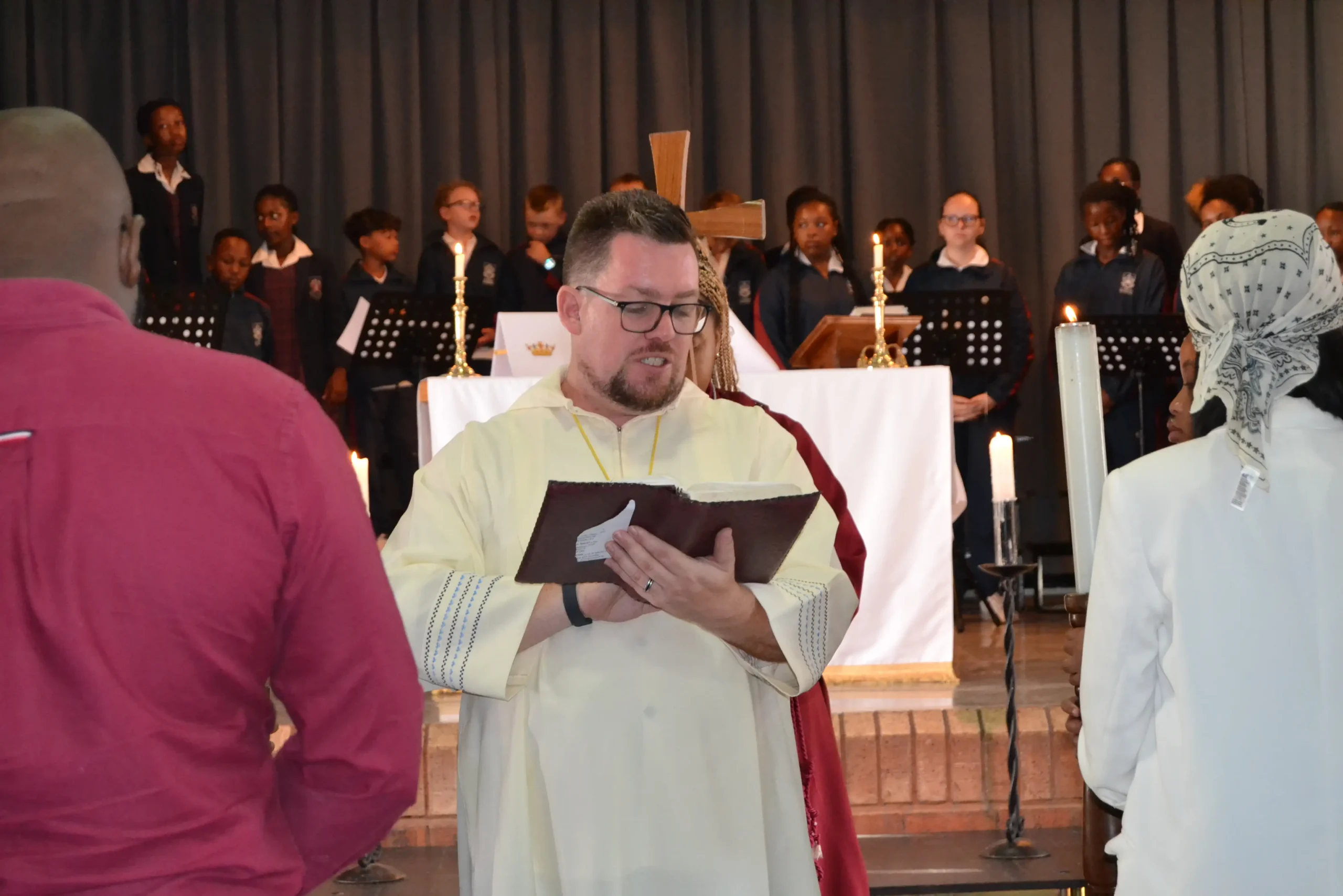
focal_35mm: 82
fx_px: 3078
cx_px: 672
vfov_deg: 16.6
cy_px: 448
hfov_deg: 24.6
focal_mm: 55
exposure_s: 1/60
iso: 3200
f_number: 5.6
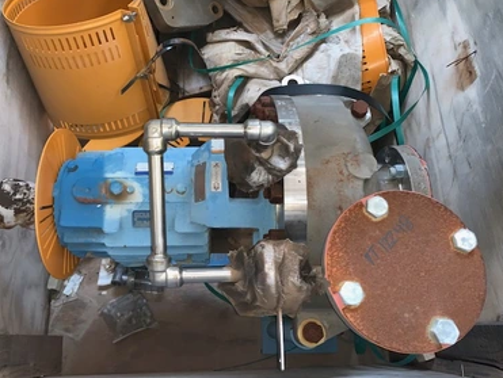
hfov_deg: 63.3
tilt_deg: -69.9
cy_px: 186
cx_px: 236
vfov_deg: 49.8
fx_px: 407
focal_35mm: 28
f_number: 1.8
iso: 125
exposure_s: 1/13
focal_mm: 4.25
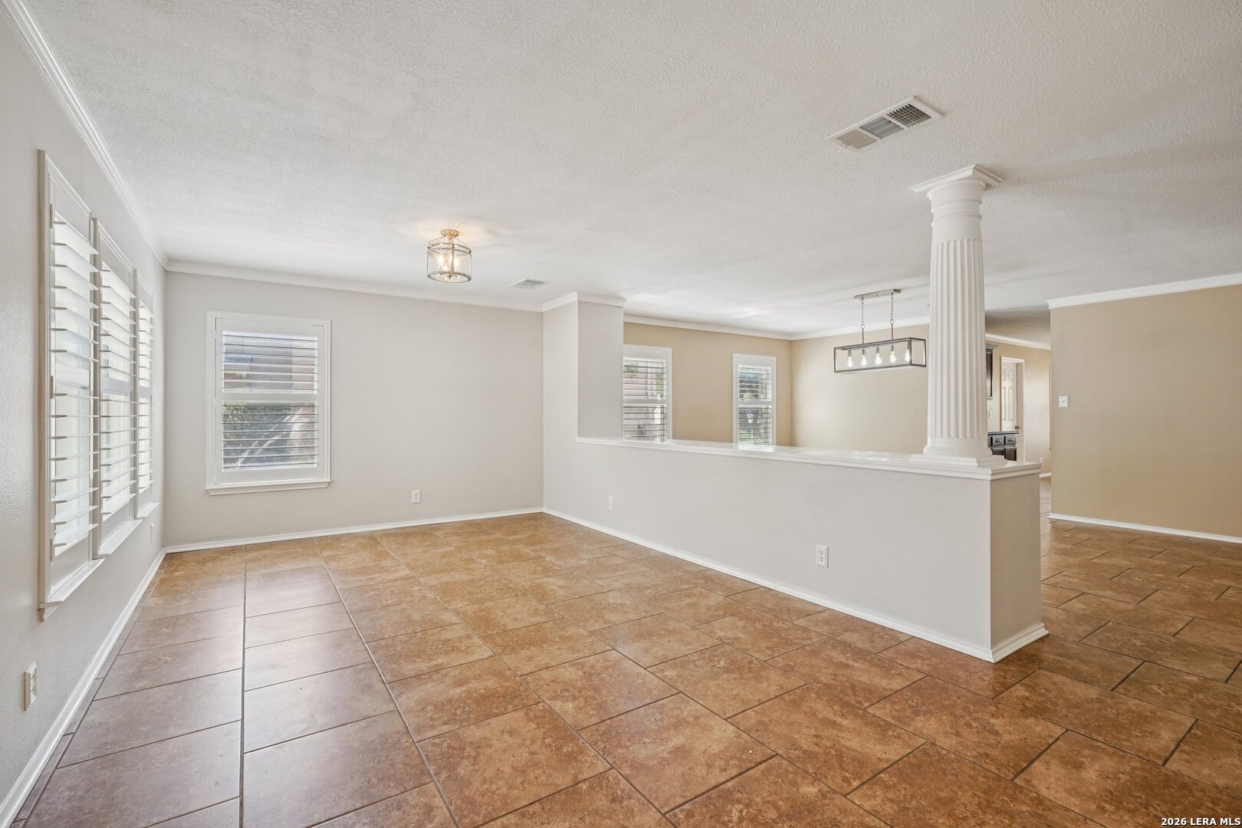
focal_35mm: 16
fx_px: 569
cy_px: 414
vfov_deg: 72.1
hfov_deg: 95.0
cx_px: 621
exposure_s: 1/30
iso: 250
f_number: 8
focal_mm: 16.5
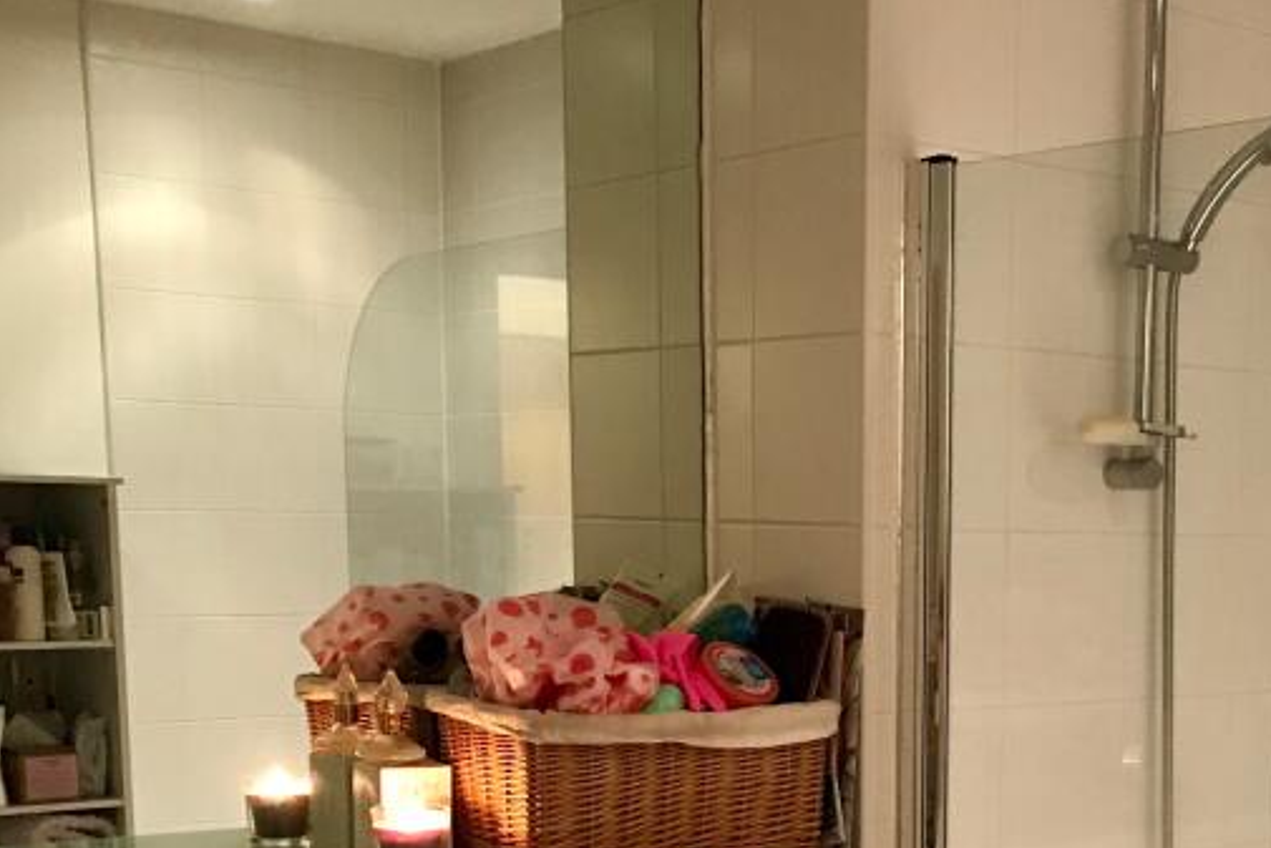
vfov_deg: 22.0
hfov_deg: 32.8
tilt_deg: -8.9
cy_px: 876
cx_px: 1042
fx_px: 2083
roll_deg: -0.7
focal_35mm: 59
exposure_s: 1/14
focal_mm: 3.99
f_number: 1.8
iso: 100
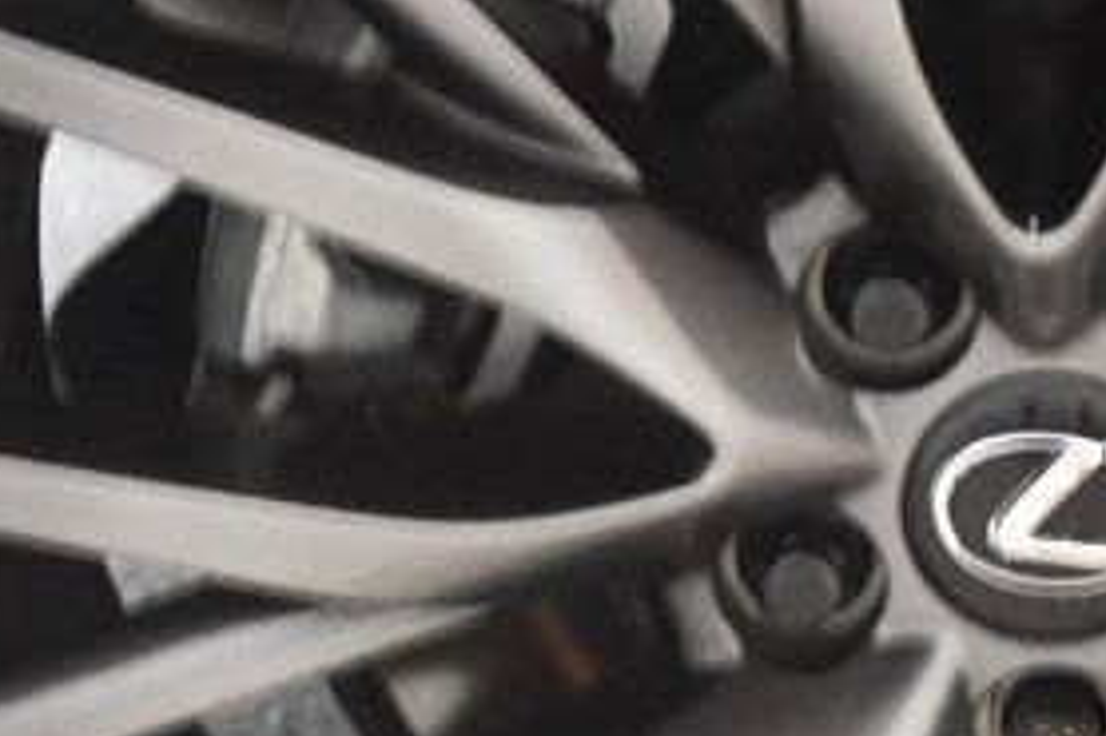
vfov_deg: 5.2
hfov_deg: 7.7
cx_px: 1114
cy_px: 458
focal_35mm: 265
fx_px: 8136
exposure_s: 1/60
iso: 5600
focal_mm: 48
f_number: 4.5
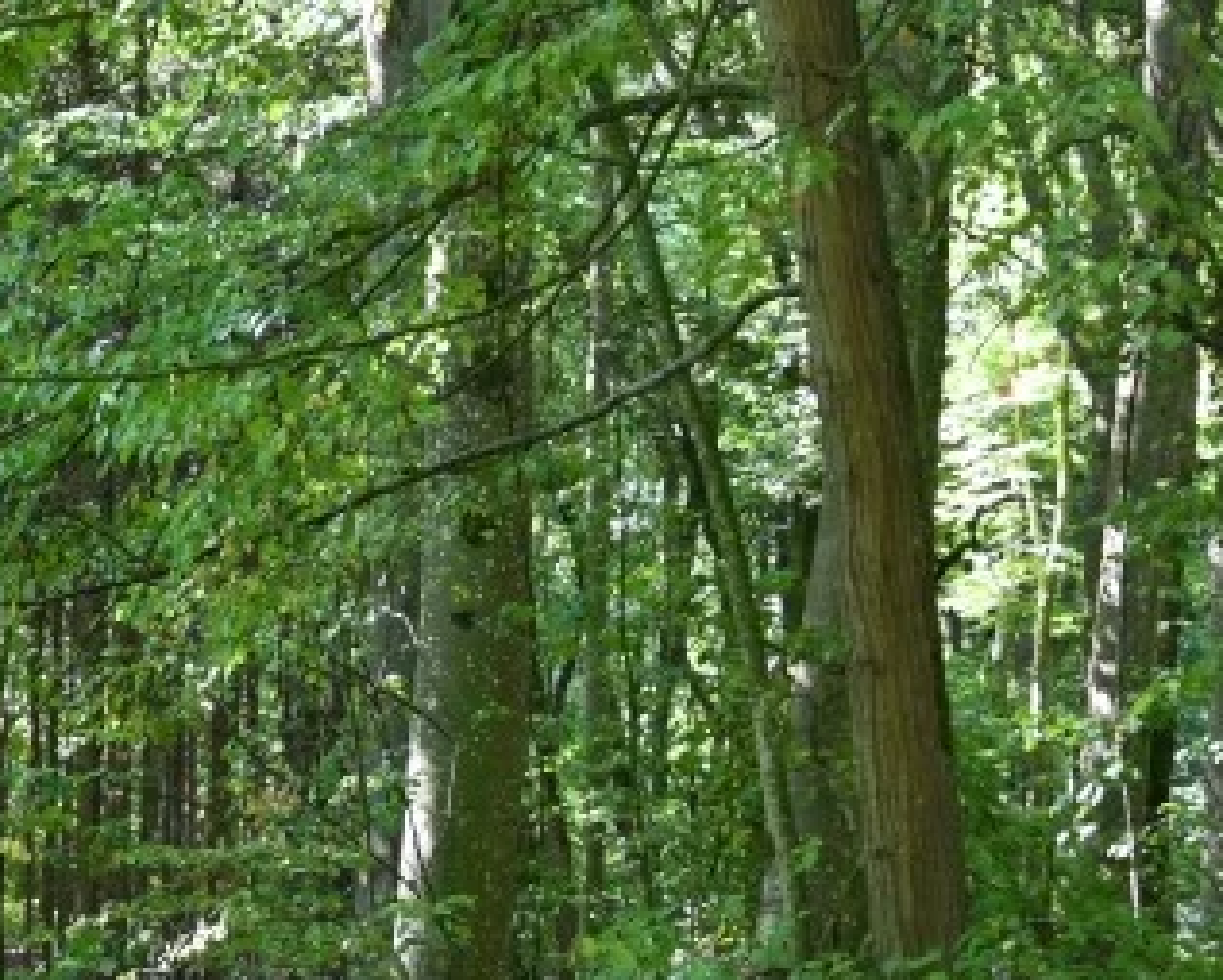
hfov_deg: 18.8
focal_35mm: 99
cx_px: -27
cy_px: 957
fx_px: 3586
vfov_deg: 15.3
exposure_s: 1/125
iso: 1600
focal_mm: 31
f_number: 4
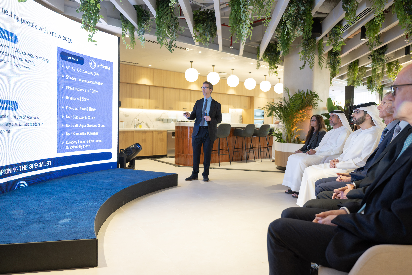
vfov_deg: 50.4
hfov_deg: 70.4
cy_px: 138
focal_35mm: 26
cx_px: 206
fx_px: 292
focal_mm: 25.5
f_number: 3.2
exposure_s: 1/250
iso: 2500
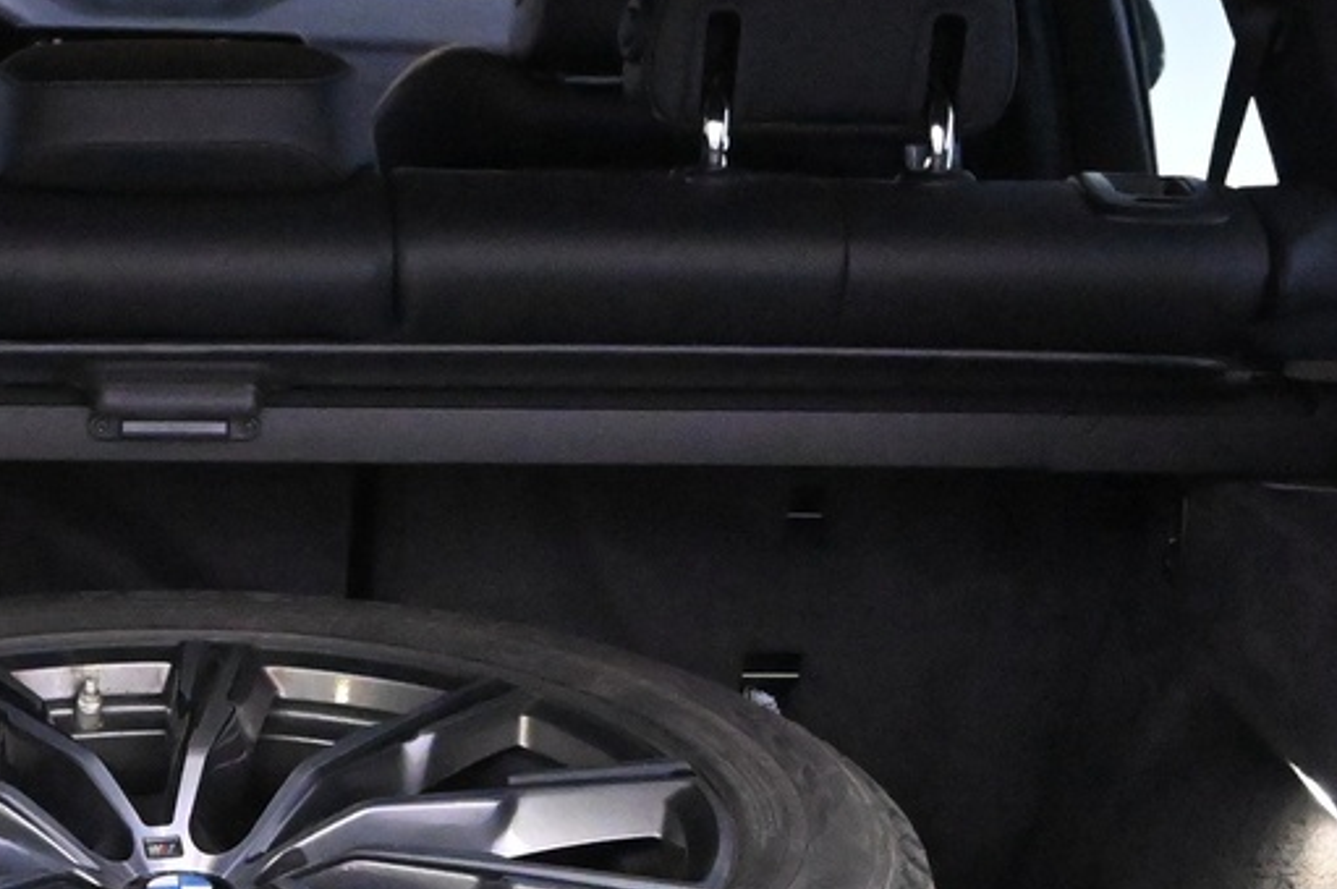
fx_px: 3444
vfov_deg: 14.3
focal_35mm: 93
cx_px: 152
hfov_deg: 21.5
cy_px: 1017
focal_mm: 19.5
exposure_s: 1/250
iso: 10000
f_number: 3.8
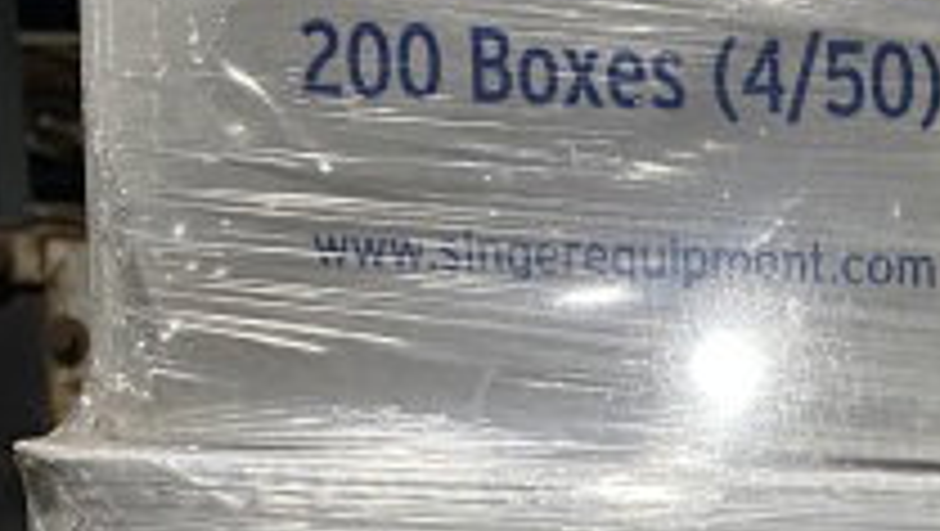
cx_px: 1322
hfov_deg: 17.8
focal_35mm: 110
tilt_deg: -9.0
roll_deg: -0.6
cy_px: 1217
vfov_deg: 9.9
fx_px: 2744
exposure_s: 1/62
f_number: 1.8
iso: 125
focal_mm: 4.25
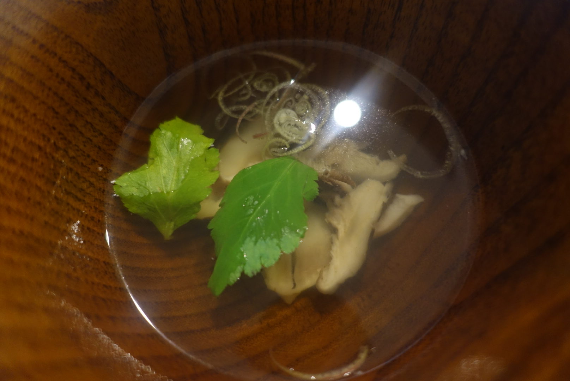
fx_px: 380
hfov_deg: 73.7
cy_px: 190
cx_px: 285
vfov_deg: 53.2
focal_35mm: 24
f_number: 1.8
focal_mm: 8.8
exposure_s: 1/30
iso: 640
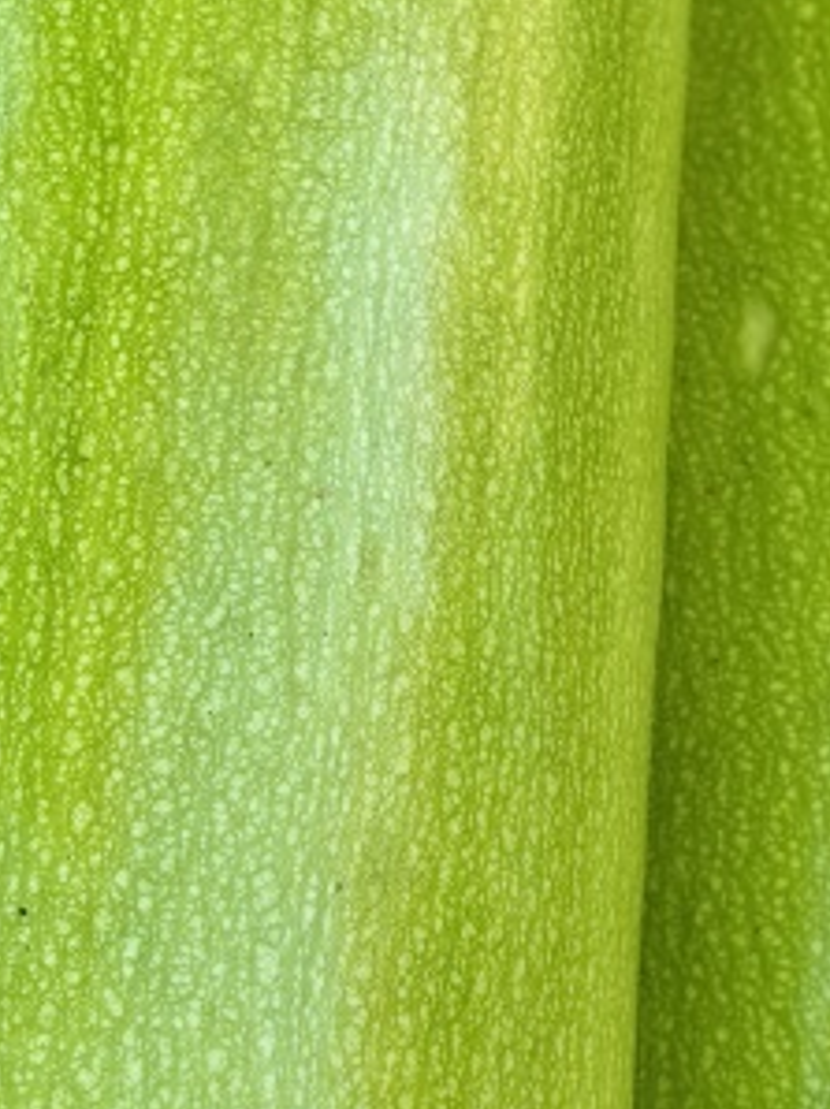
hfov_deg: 14.2
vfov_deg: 18.9
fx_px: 3330
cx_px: 484
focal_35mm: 104
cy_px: 568
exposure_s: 1/147
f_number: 4
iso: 50
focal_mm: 6.98
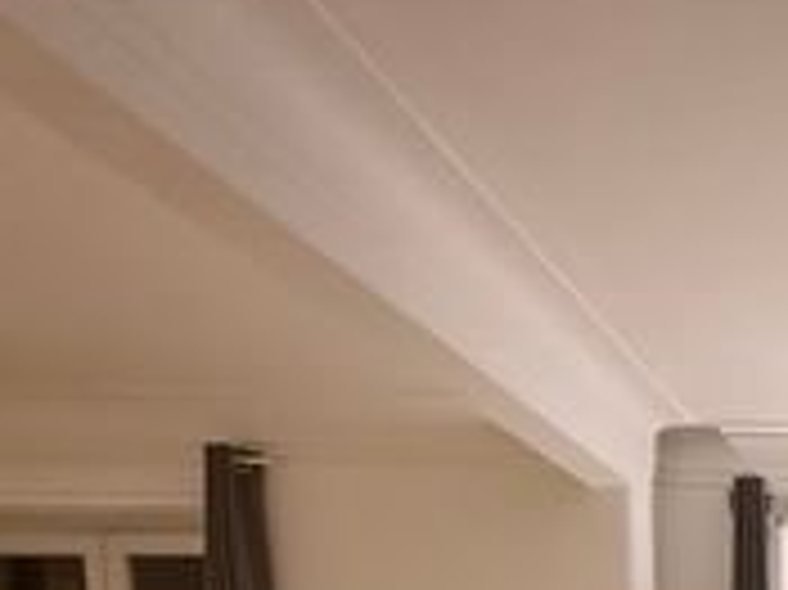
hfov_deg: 31.7
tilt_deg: -7.1
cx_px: 991
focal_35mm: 48
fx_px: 1092
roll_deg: +0.0
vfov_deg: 24.1
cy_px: 874
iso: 640
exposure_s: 1/50
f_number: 2.2
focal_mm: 2.22
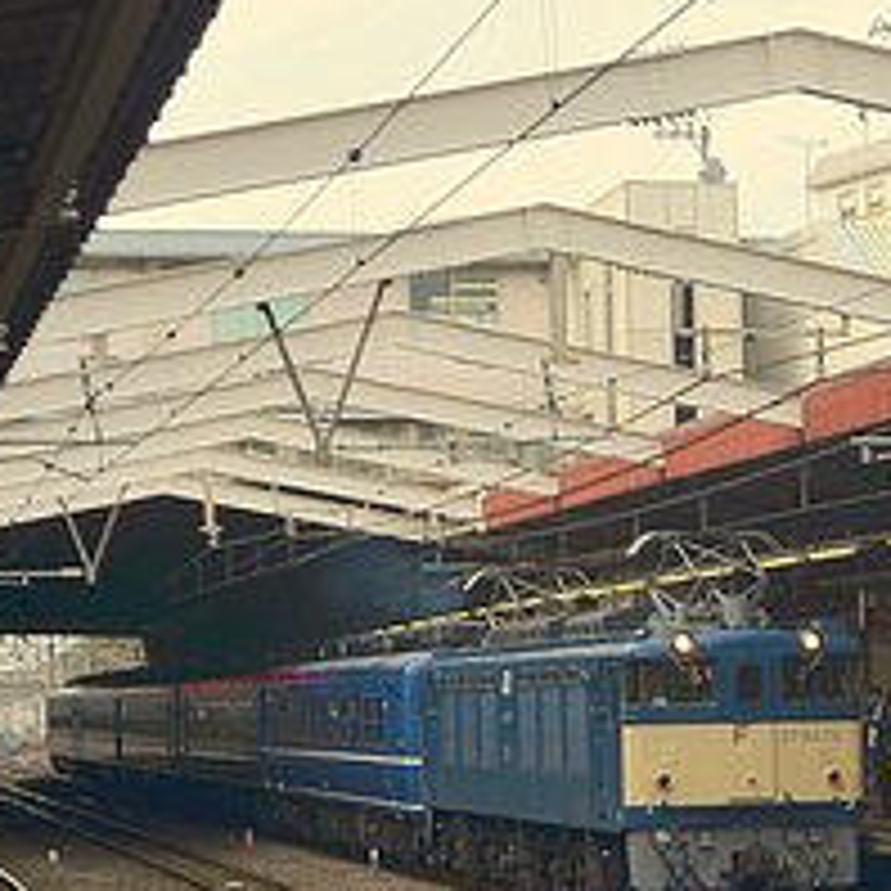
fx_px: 4223
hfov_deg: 11.8
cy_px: 610
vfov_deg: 12.0
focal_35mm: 145
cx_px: 1120
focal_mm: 44
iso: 200
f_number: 7.1
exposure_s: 1/200
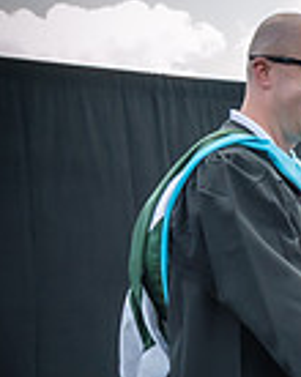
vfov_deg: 13.0
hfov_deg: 10.4
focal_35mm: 145
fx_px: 1618
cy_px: 453
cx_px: 410
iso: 200
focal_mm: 19
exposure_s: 1/200
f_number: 7.1
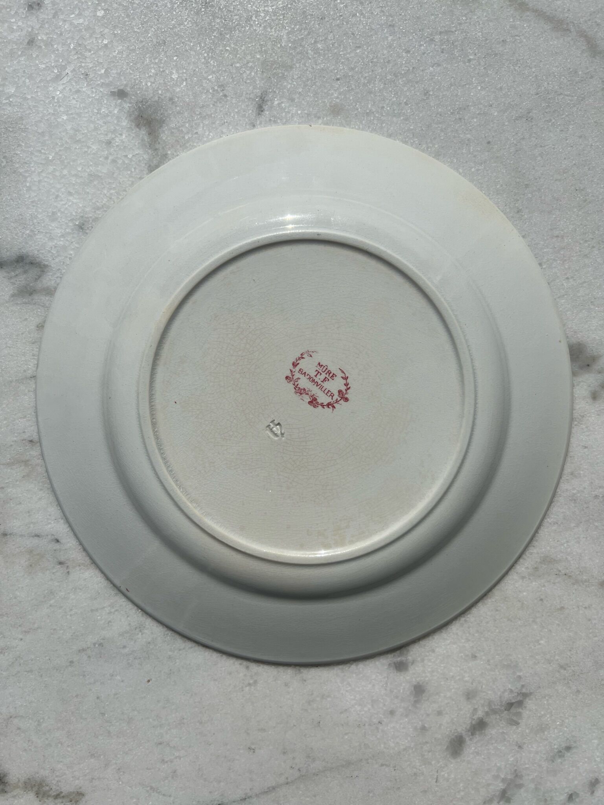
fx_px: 605
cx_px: 302
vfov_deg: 67.3
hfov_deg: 53.0
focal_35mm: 26
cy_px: 402
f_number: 1.5
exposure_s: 1/19231
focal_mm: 5.7
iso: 40
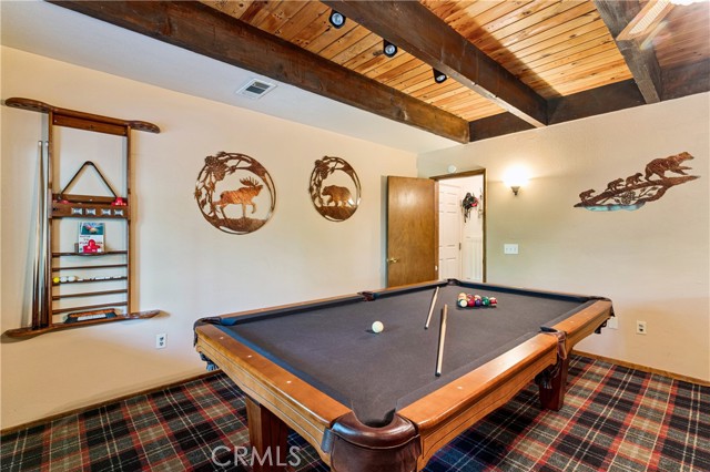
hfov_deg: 94.7
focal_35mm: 17
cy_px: 236
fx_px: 327
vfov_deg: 71.7
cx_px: 355
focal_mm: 16.6
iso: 100
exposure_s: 4
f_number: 13
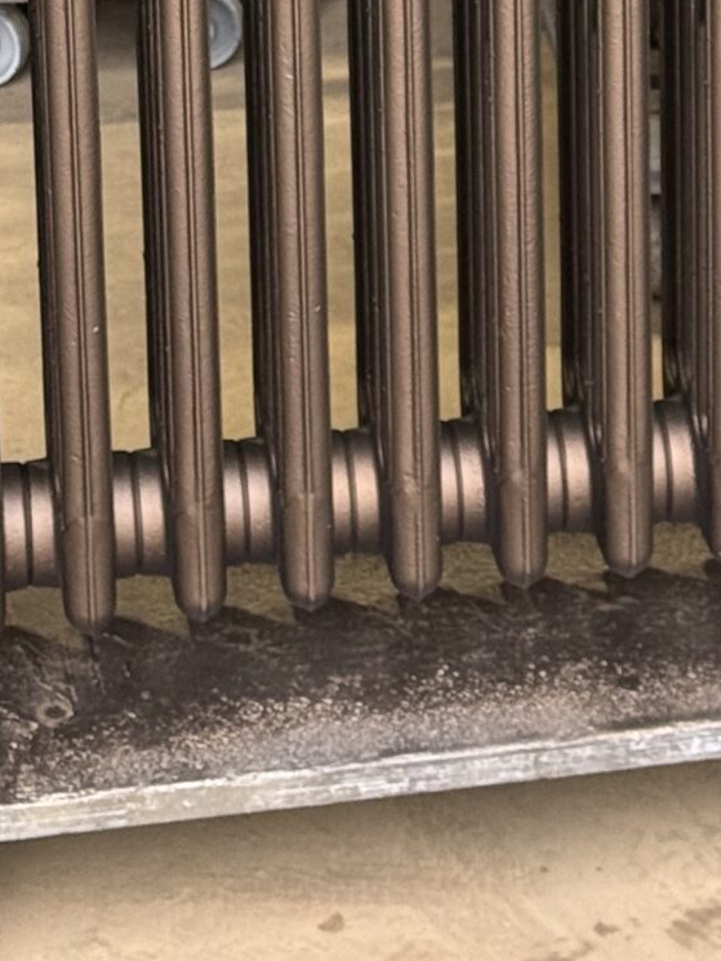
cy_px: -658
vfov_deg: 11.3
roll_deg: +0.0
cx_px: 531
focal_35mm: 165
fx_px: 4581
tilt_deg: -13.8
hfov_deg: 9.0
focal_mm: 6.76
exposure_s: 1/50
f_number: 1.78
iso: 64
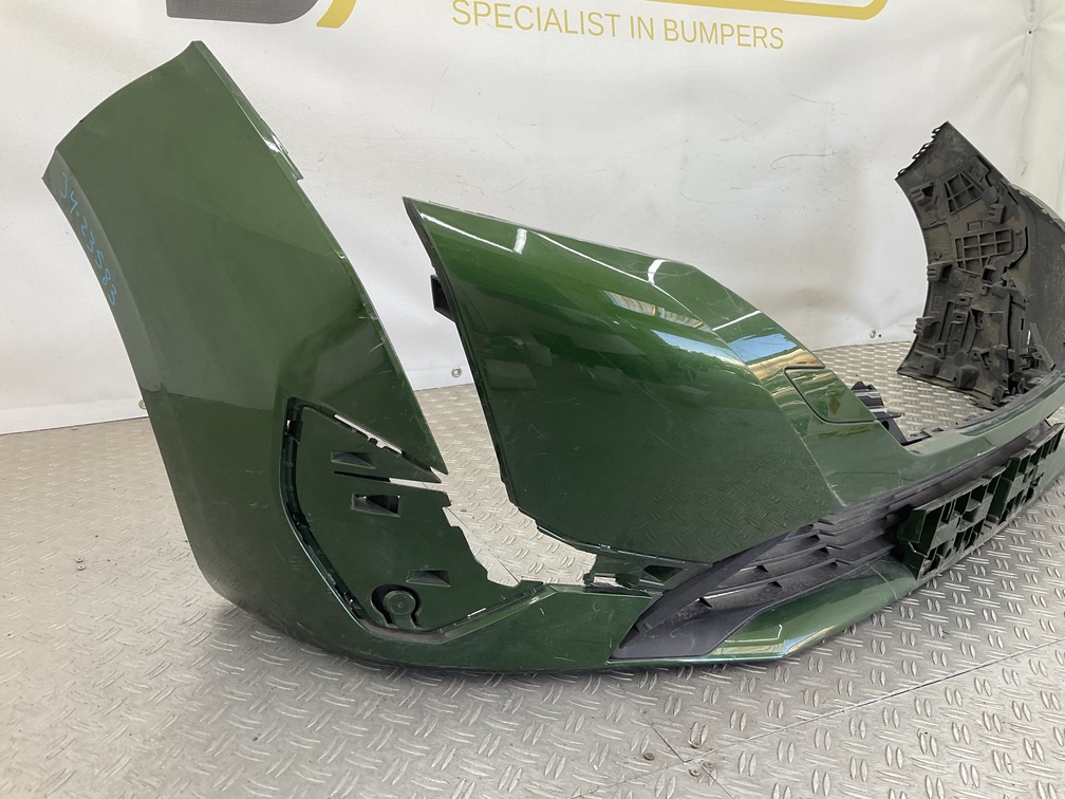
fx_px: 892
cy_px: 400
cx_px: 532
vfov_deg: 48.2
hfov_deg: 61.7
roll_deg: -3.7
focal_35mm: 29
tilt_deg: -17.5
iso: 25
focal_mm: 3
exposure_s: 1/100
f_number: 1.8
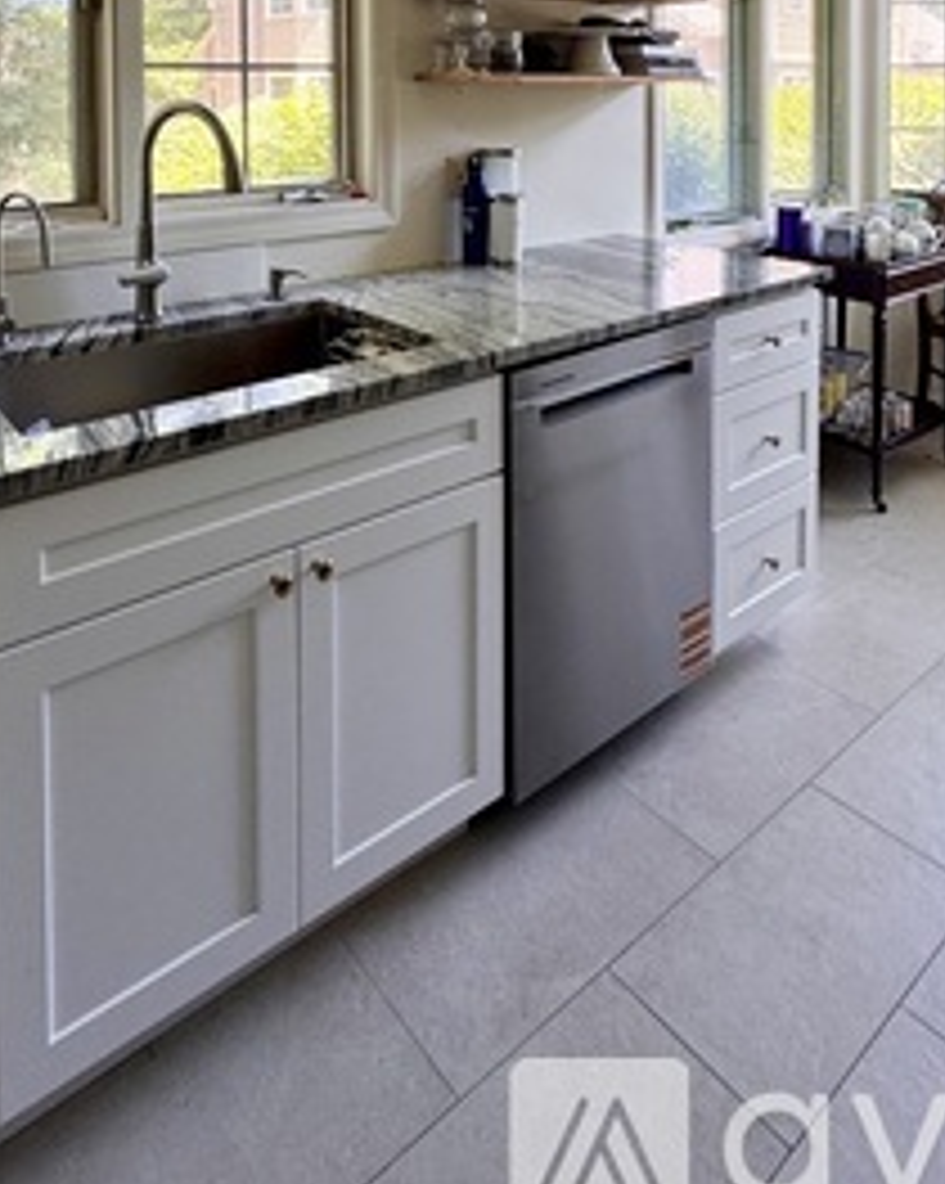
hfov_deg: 54.6
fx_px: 910
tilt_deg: -0.5
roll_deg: +1.5
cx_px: 394
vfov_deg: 56.7
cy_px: 113
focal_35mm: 26
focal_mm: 2.22
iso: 160
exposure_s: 1/99
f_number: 2.2
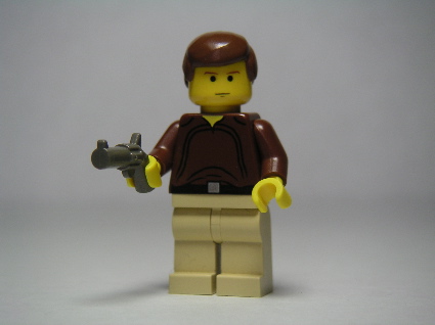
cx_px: 218
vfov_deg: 17.8
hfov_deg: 23.6
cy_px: 162
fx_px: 1042
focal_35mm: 83
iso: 50
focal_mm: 12.8
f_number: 3.3
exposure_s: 1/90
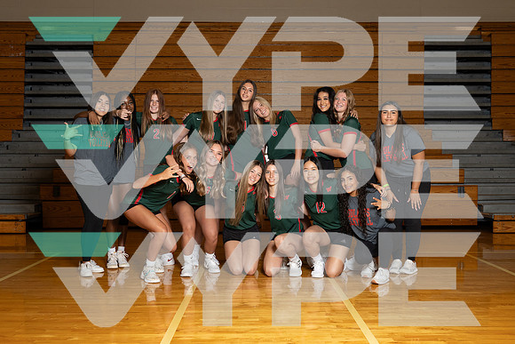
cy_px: 172
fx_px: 621
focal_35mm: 43
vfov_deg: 30.9
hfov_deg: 45.0
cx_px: 258
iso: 1000
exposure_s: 1/250
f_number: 8
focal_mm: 43
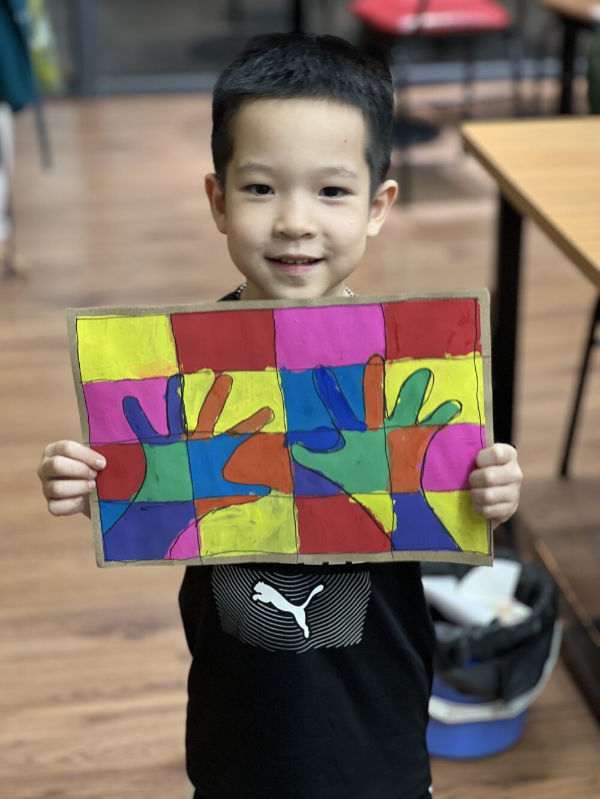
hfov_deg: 19.1
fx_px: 1779
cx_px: 300
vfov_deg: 25.3
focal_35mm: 77
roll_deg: -0.7
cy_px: 400
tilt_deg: -21.5
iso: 125
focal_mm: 9
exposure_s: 1/33
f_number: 2.8
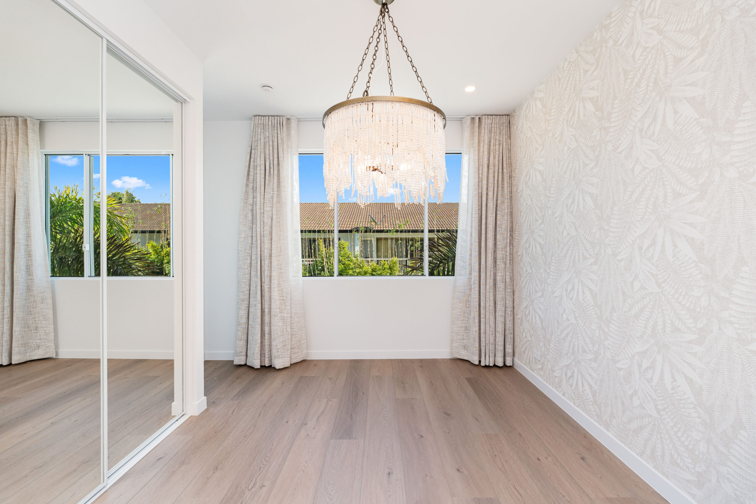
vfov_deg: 73.8
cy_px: 252
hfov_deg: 96.7
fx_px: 336
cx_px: 378
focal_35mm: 16
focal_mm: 16
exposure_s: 1/160
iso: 640
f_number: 8
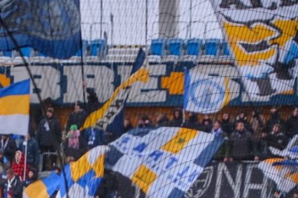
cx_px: 143
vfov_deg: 4.7
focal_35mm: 293
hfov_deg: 7.0
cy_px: 248
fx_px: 2425
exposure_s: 1/150
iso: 1250
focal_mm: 52.1
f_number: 4.5
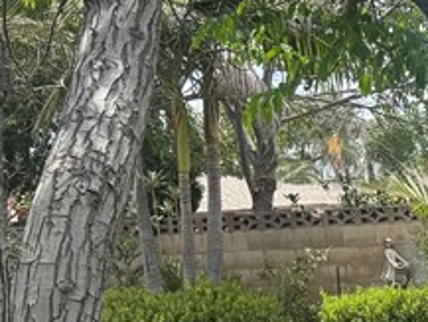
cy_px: 381
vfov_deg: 12.8
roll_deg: +3.9
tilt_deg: -6.7
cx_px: 574
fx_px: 1398
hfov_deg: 16.4
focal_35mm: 113
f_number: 1.78
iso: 80
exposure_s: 1/2525
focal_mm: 6.76
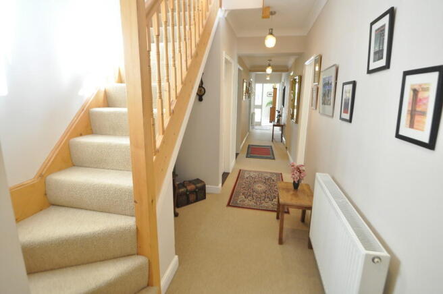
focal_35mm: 18
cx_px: 222
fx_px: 221
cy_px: 147
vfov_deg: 67.3
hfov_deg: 90.1
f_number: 3.8
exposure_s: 1/160
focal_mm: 12
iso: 1000
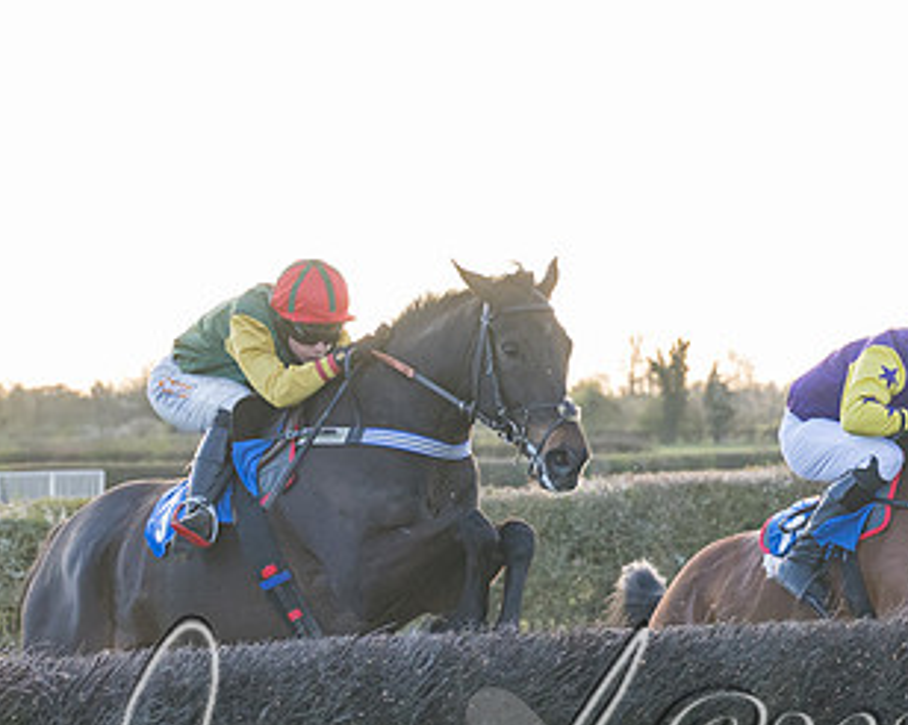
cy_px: 541
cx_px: 518
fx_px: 6016
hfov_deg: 8.6
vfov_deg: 6.9
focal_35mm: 224
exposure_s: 1/1000
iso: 800
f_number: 4
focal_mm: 70
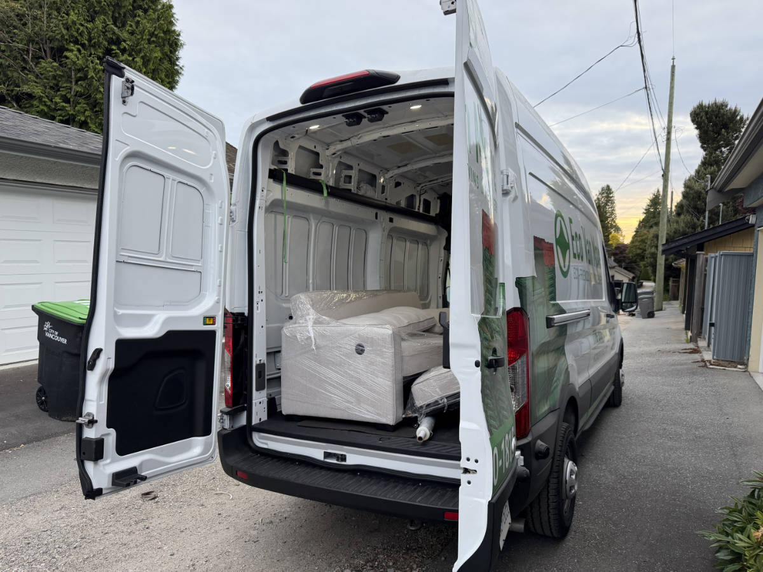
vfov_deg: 56.8
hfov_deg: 71.6
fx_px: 529
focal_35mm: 24
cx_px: 382
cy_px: 286
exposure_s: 1/210
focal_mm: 6.8
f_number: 1.8
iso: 160
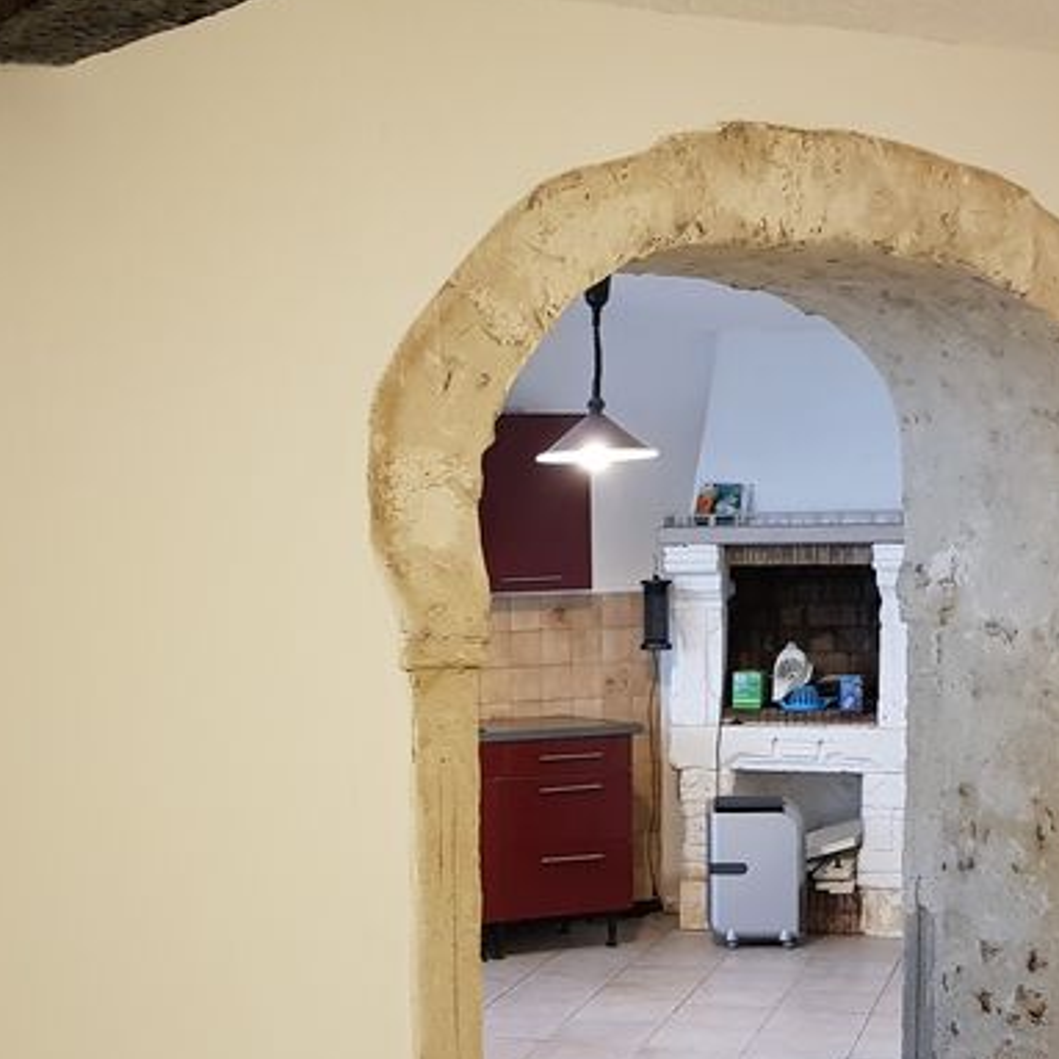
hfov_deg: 28.6
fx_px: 2077
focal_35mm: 60
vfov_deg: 28.1
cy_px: 827
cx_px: 440
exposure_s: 1/25
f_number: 1.7
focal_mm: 4.3
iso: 250
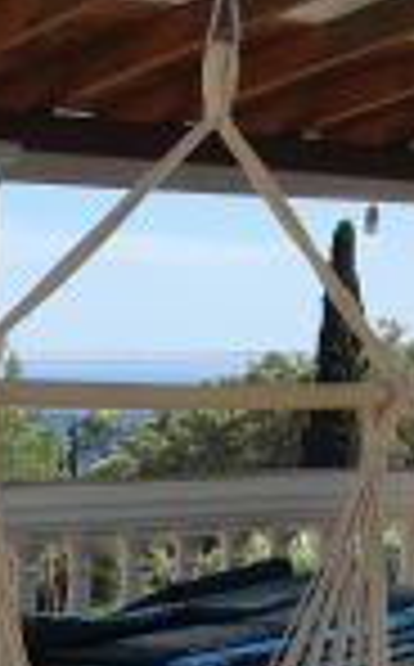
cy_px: 677
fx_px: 1885
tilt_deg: -9.8
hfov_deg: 11.2
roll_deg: -0.9
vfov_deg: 19.4
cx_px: -450
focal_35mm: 104
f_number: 2.2
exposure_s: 1/1304
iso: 25
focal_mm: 4.15
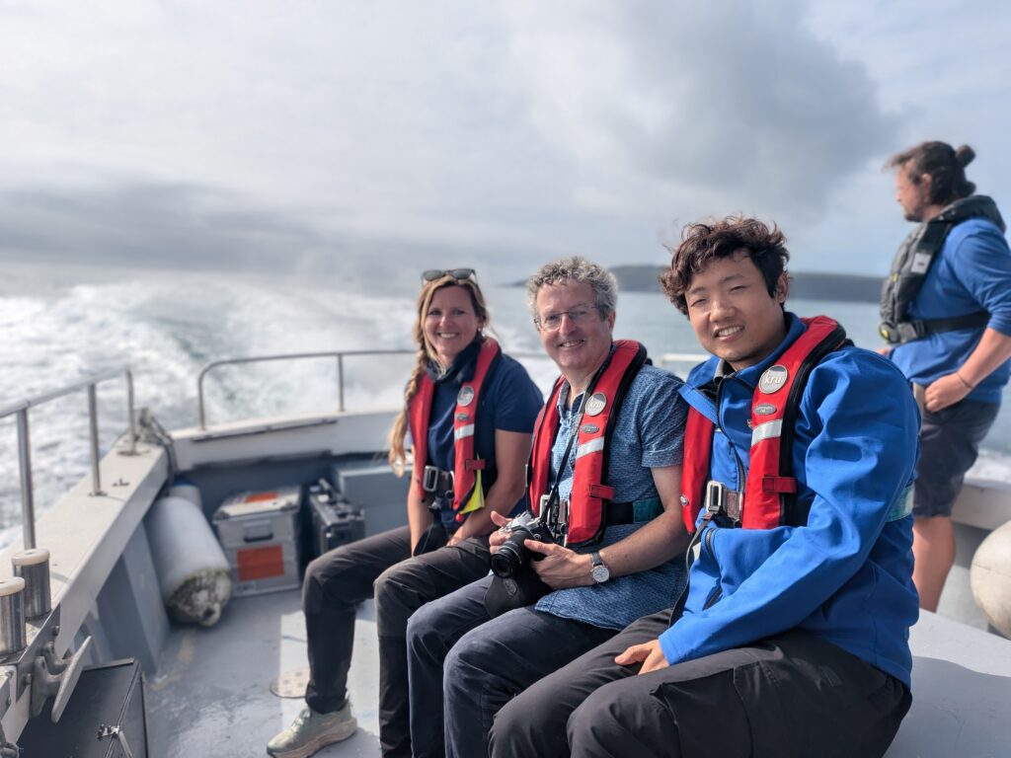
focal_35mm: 24
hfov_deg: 71.6
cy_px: 379
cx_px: 506
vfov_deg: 56.8
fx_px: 701
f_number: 1.7
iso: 27
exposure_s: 1/2703
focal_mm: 4.53
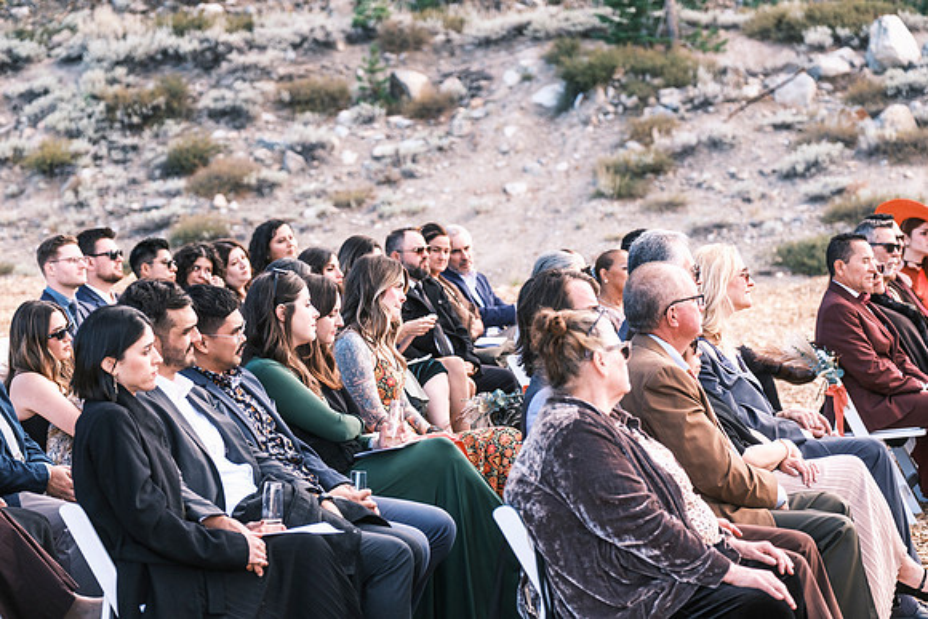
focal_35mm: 112
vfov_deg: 12.2
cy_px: 310
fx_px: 2888
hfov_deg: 18.3
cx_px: 464
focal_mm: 74.4
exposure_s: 1/600
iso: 400
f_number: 3.2
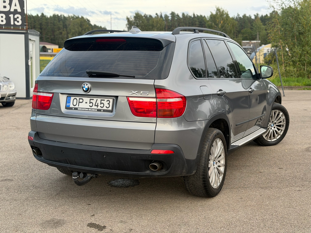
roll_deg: -0.6
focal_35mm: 48
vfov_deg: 30.3
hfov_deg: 39.7
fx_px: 431
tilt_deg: -8.6
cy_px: 116
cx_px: 156
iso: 100
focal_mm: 6.76
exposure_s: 1/530
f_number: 1.78
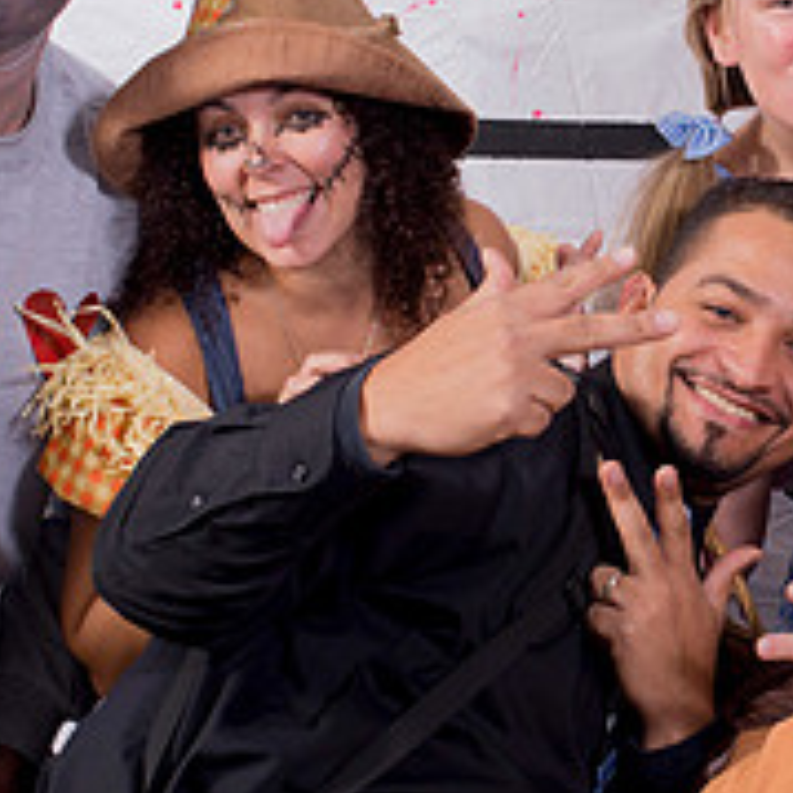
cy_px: 312
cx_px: 813
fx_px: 3836
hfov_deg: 11.7
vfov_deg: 11.8
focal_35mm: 148
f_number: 9
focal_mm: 50
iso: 640
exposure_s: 1/125
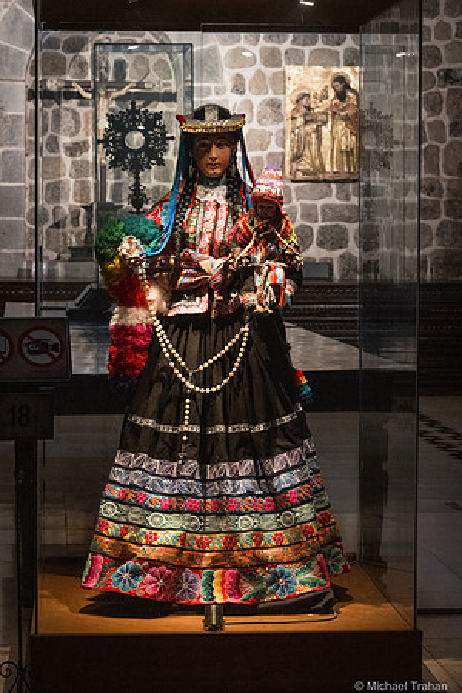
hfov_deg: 14.7
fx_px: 1790
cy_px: 346
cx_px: 231
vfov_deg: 21.9
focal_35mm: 93
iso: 12800
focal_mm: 93
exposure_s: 1/125
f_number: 8
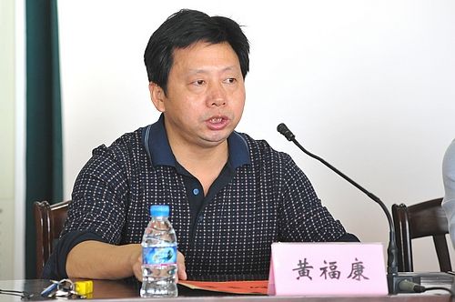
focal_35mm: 180
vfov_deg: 7.6
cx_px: 228
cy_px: 151
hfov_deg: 11.4
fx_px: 2272
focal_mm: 180
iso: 3200
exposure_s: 1/100
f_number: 6.3
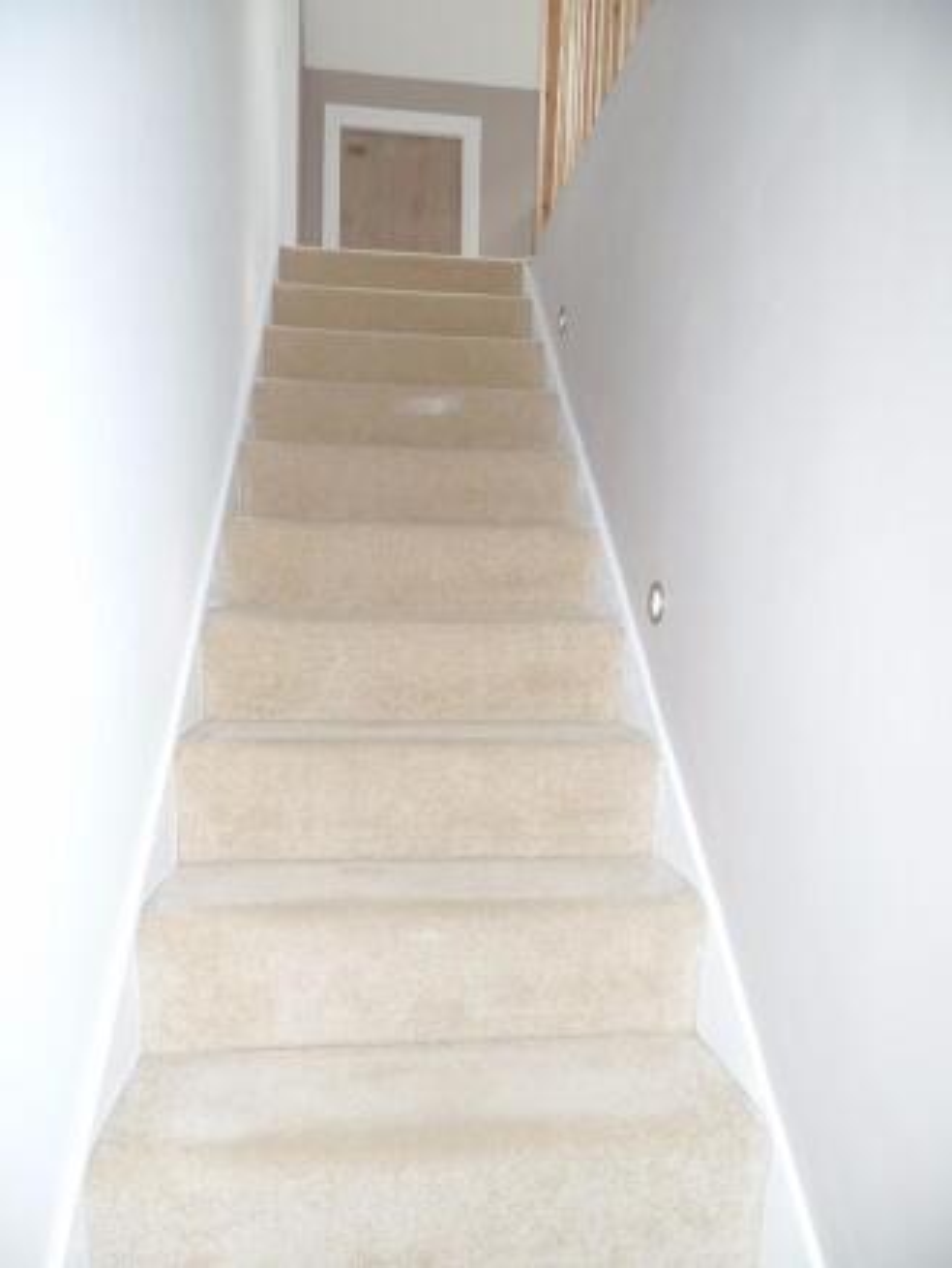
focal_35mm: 23
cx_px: 476
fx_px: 843
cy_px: 634
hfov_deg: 58.9
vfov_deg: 73.9
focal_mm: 4.1
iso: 160
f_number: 2.8
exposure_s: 1/30
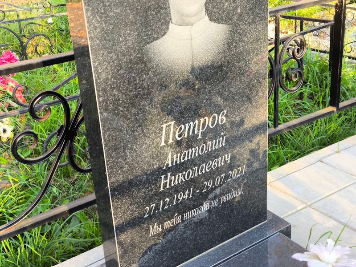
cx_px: 178
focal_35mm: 50
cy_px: 134
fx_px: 514
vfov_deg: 29.1
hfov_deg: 38.2
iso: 80
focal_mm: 4.71
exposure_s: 1/120
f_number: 1.7
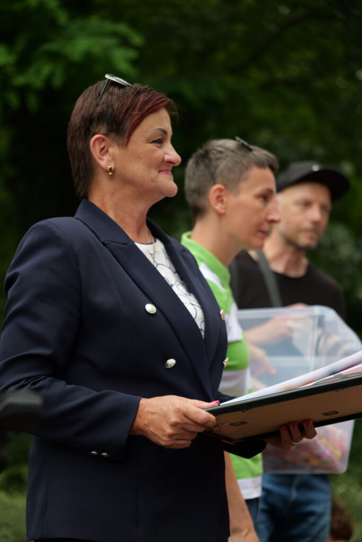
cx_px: 181
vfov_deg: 19.5
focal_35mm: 105
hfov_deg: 13.0
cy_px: 271
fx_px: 1583
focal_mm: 105
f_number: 4
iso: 400
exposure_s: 1/320
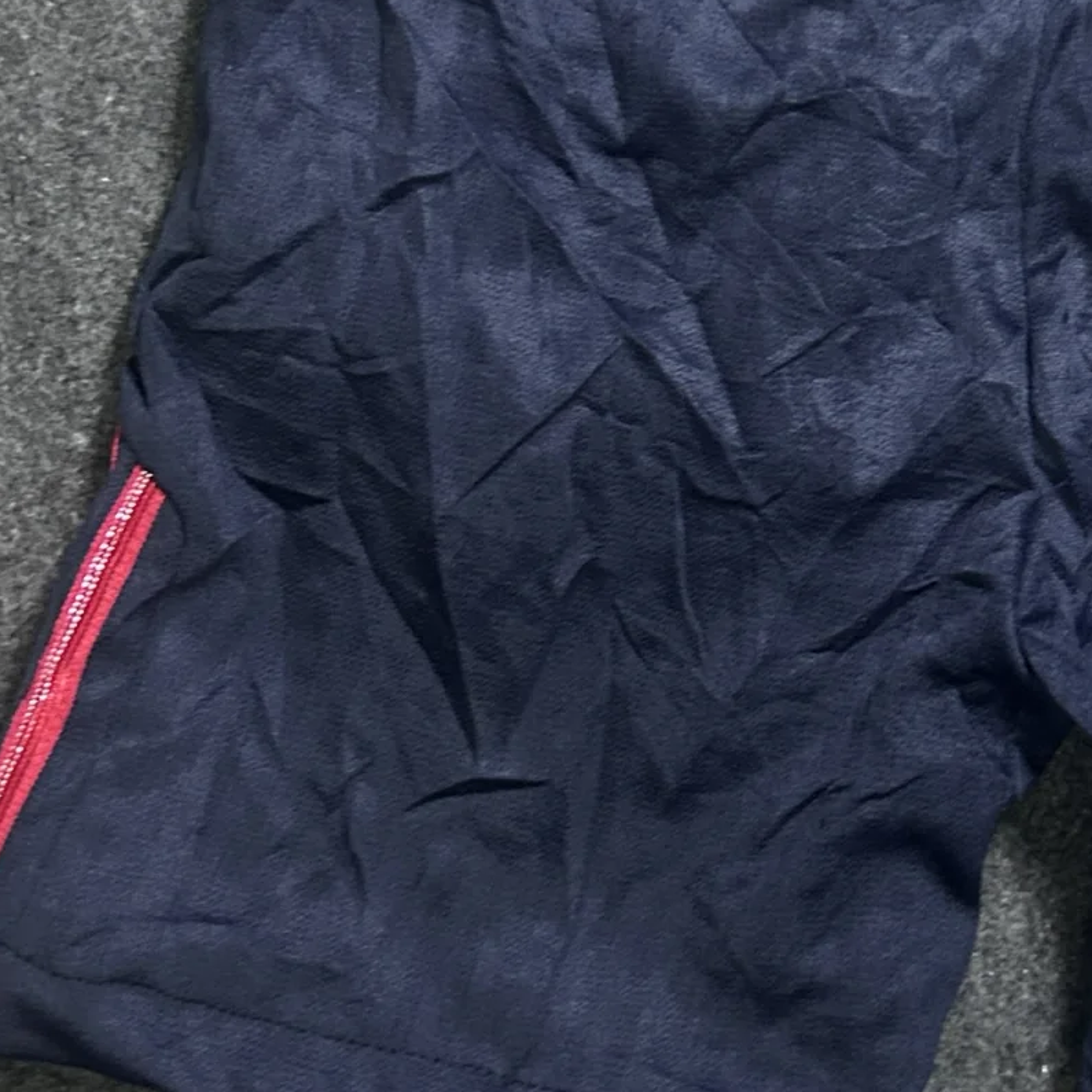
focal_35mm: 74
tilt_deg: -58.8
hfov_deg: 22.7
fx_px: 2641
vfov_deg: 23.1
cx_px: 1027
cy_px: 268
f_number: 1.5
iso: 400
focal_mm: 5.7
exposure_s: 1/33
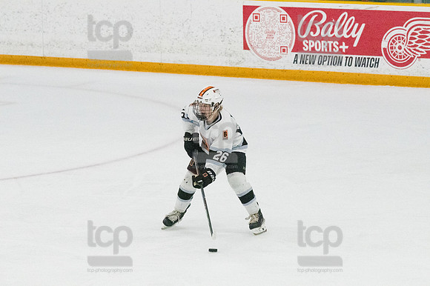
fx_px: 3223
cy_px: 143
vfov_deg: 5.1
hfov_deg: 7.6
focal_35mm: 270
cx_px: 215
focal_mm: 180
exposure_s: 1/1600
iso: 8000
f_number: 5
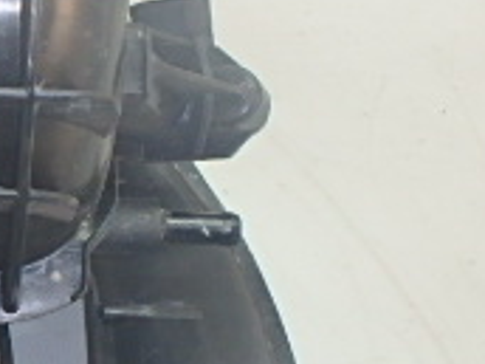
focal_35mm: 78
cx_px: -87
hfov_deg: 23.1
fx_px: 1093
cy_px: 206
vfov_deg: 18.9
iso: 250
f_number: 3.5
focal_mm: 3.7
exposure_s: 1/30
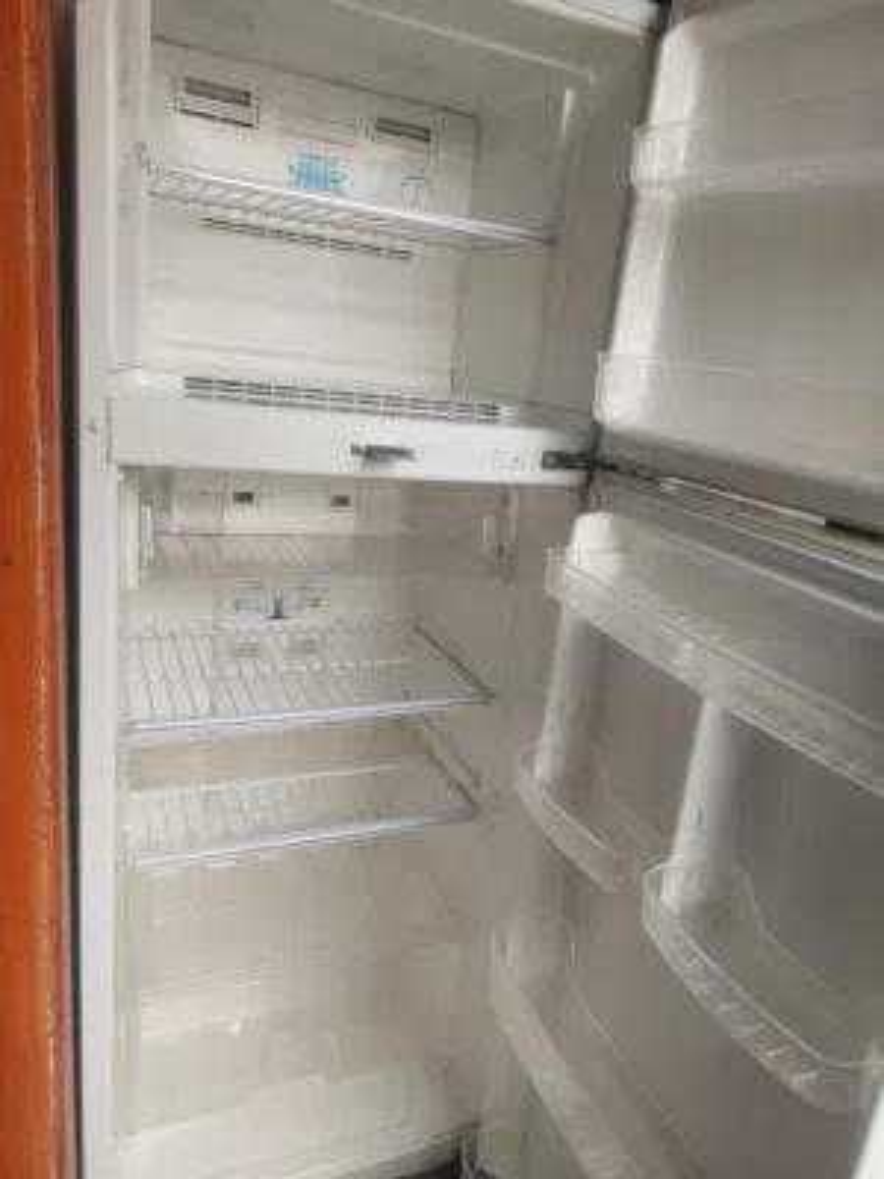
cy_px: 590
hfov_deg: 56.8
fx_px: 817
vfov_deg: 71.6
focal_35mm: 24
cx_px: 442
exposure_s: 1/100
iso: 64
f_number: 1.8
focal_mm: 5.23
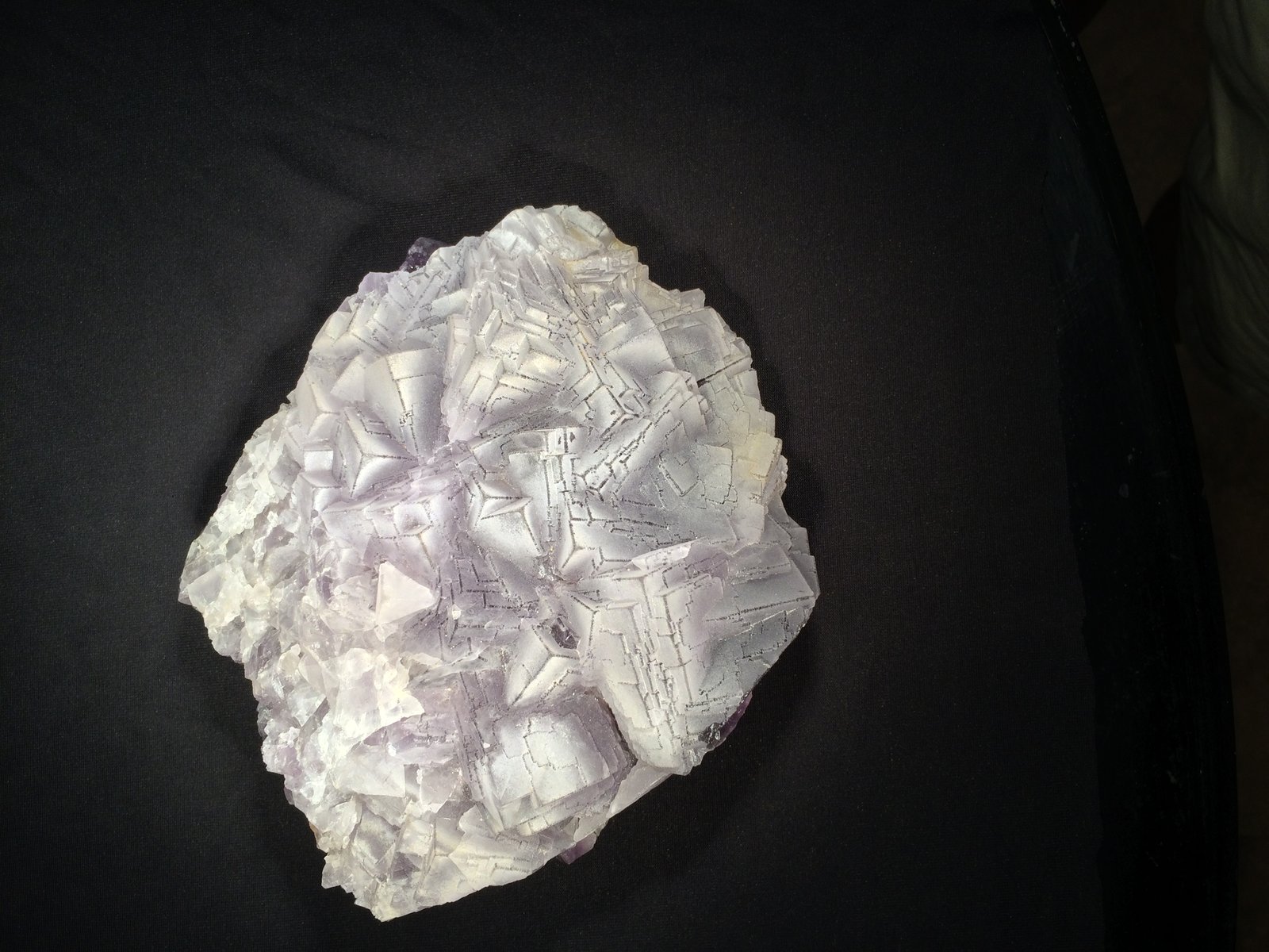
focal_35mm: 29
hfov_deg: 61.7
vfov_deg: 48.2
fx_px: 1063
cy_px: 476
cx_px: 634
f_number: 2.2
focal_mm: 4.15
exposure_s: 1/120
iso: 40
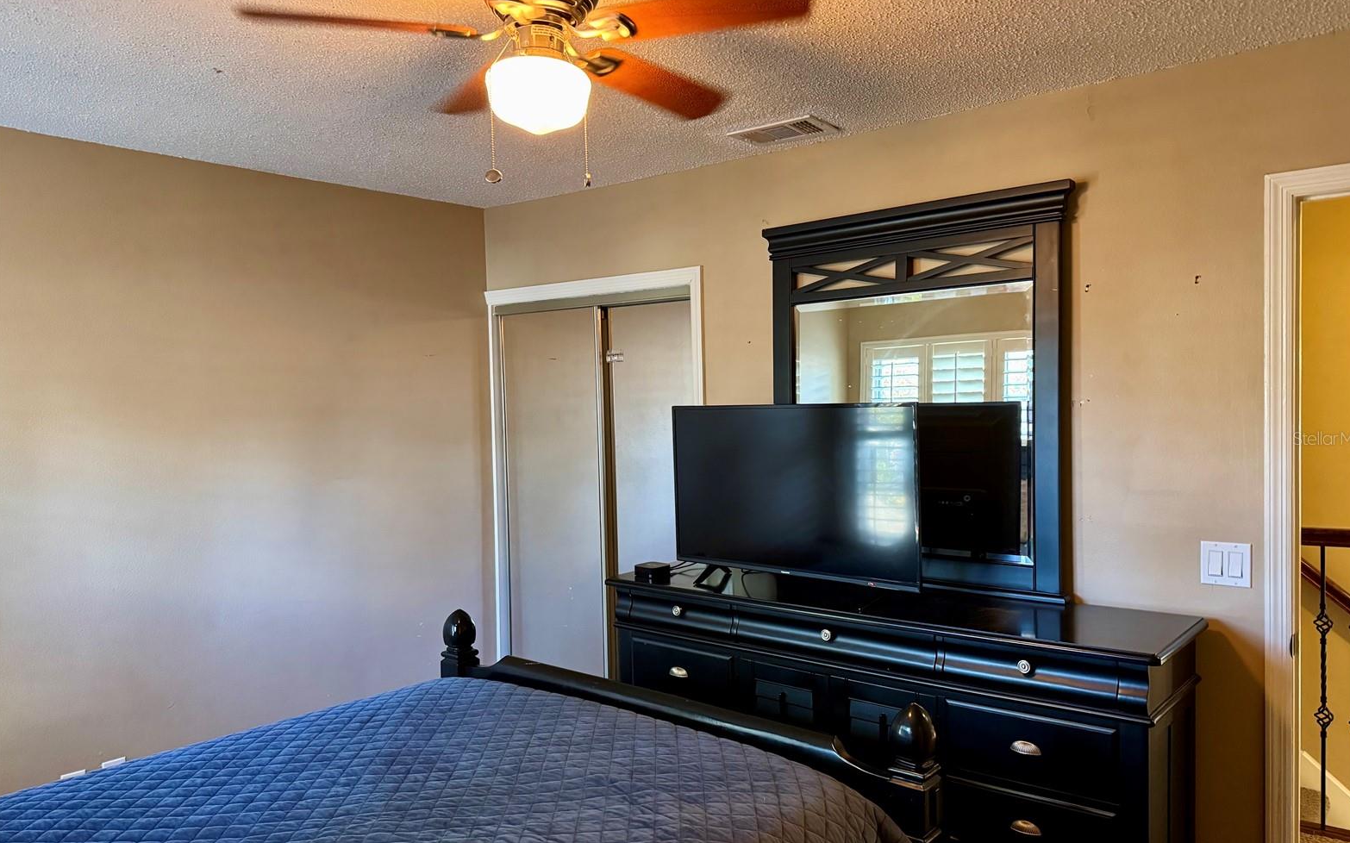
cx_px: 684
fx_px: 956
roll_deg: -0.2
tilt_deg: -0.5
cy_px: 438
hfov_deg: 70.4
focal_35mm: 26
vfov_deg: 47.6
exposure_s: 1/60
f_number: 1.78
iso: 800
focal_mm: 6.76
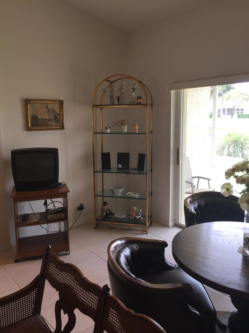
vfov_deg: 61.7
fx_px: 278
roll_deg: +1.2
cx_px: 124
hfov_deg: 48.2
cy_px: 166
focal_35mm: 29
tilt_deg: -10.3
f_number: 2.2
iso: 32
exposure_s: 1/60
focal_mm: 4.15
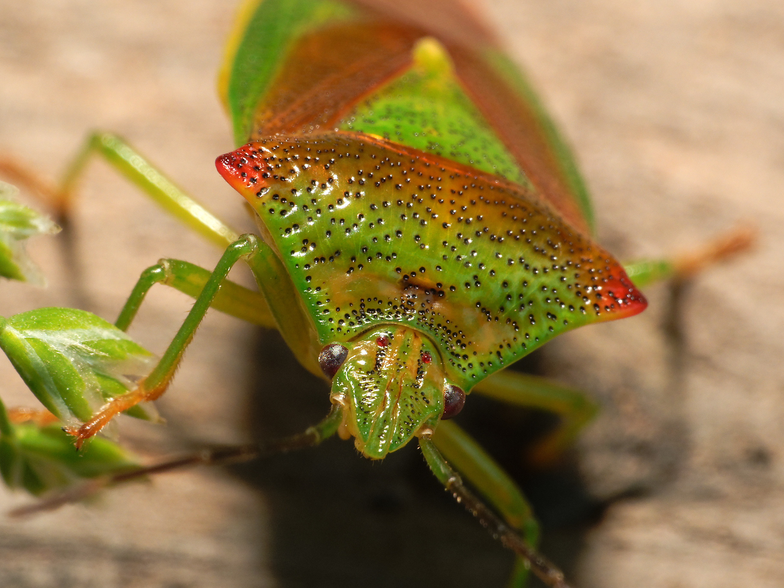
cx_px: 408
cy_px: 340
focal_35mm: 299
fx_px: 6772
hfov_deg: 6.6
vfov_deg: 5.0
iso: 100
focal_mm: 42.6
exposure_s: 1/100
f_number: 8
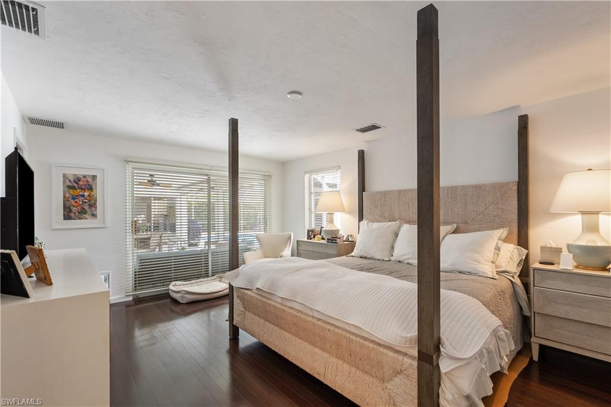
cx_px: 306
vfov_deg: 73.8
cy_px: 204
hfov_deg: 96.7
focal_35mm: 16
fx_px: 272
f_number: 9
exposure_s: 1/2
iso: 100
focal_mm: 16
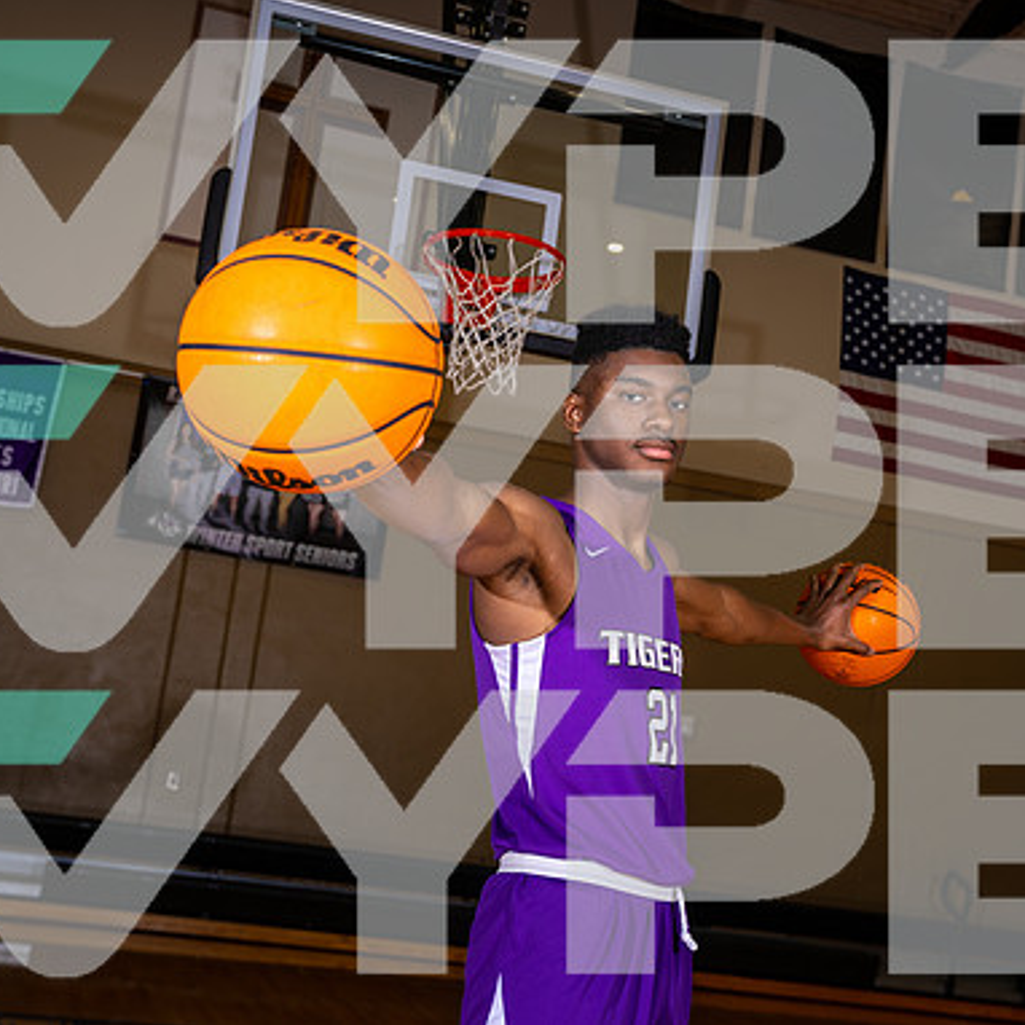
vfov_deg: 34.7
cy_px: 508
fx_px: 1642
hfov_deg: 34.7
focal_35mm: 49
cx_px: 523
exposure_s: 1/125
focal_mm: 38
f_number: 5.6
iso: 200
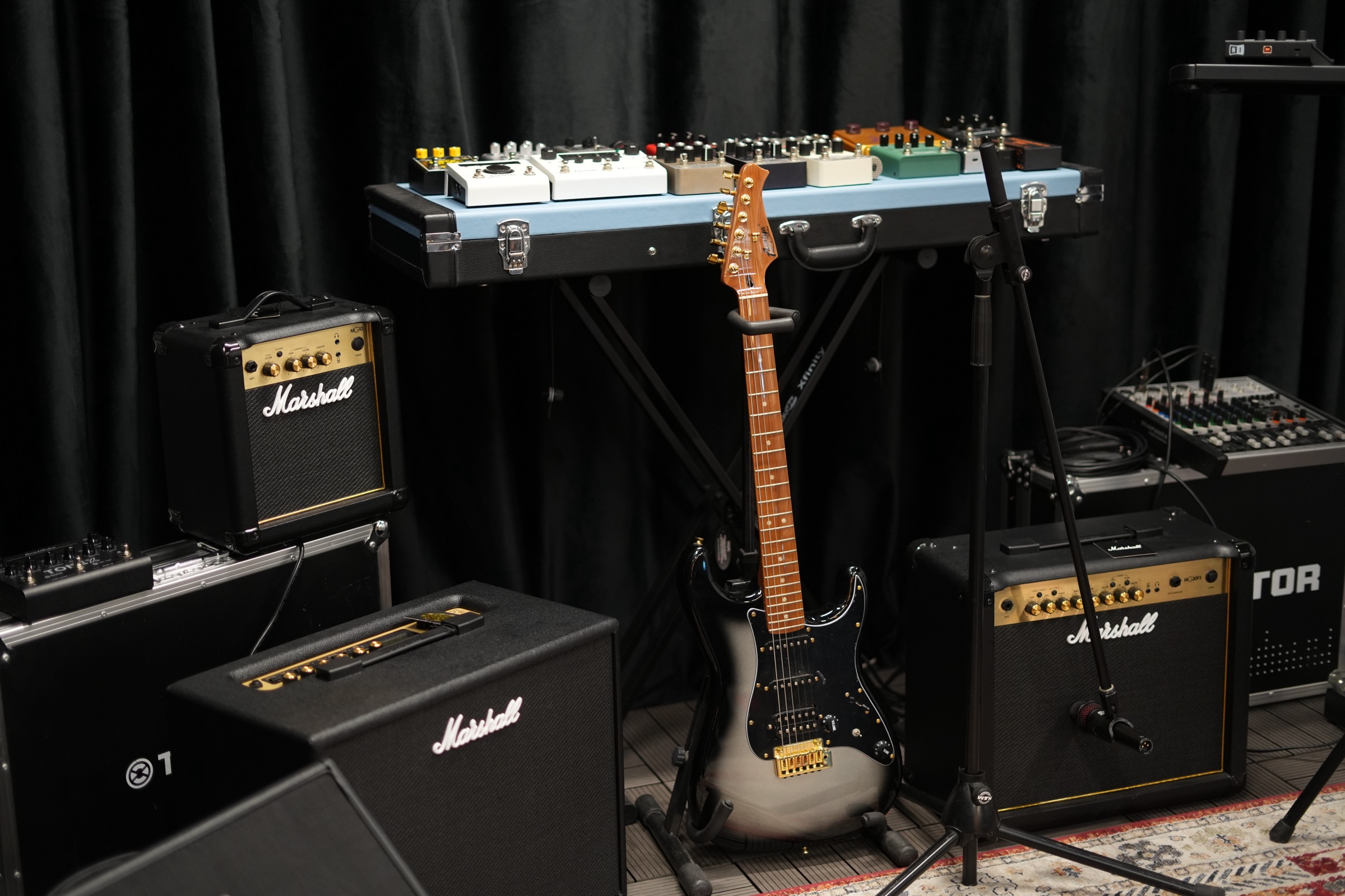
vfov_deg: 27.0
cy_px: 448
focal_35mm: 50
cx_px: 672
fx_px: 1868
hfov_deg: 39.6
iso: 1000
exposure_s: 1/160
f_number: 1.8
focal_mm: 50
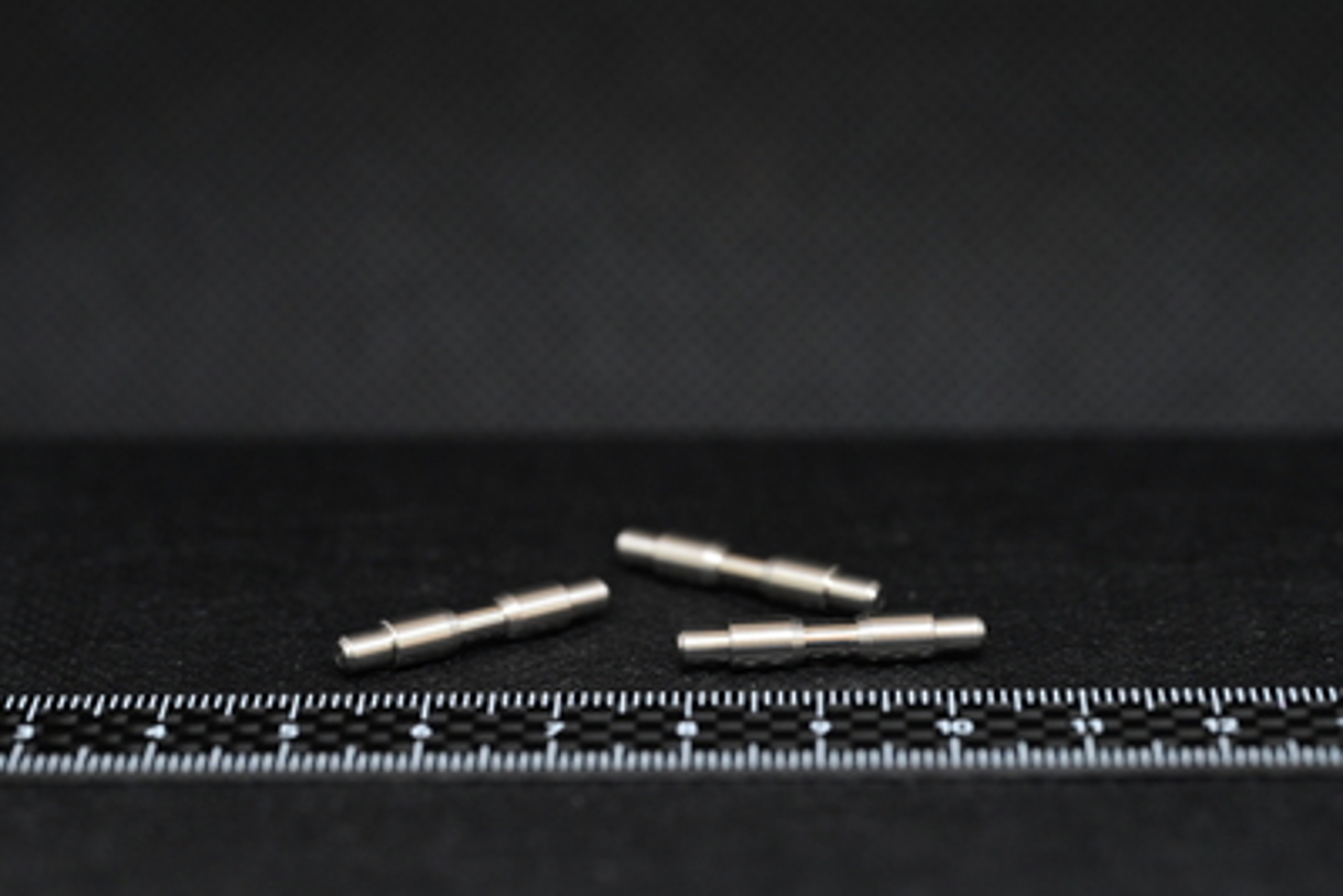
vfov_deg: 13.1
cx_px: 672
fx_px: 3918
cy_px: 448
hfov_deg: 19.4
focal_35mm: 105
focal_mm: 105
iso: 1100
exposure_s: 1/125
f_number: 8
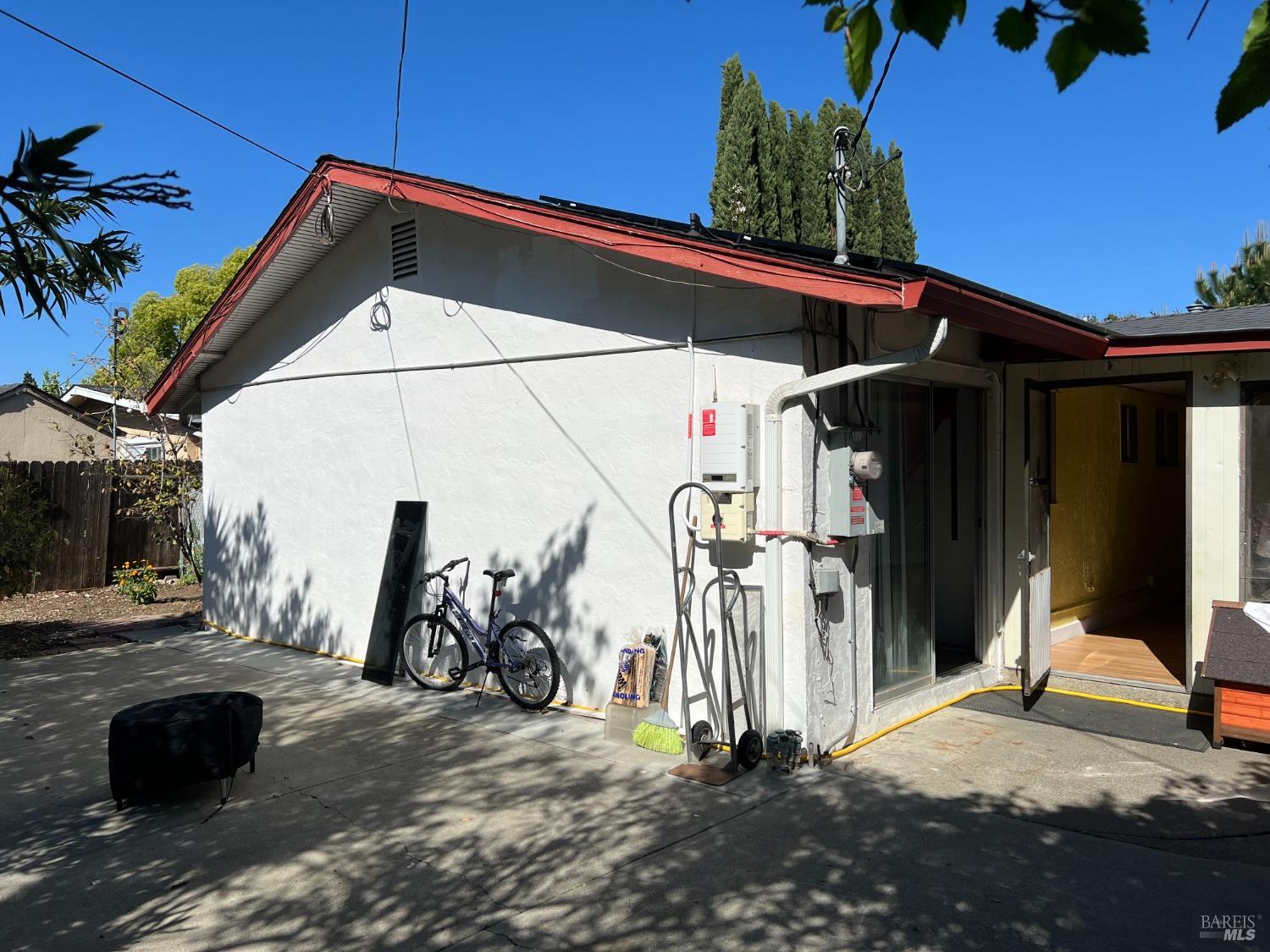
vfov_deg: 53.1
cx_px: 635
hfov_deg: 67.3
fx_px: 954
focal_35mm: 26
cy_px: 476
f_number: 1.5
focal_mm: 5.7
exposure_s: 1/9434
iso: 50
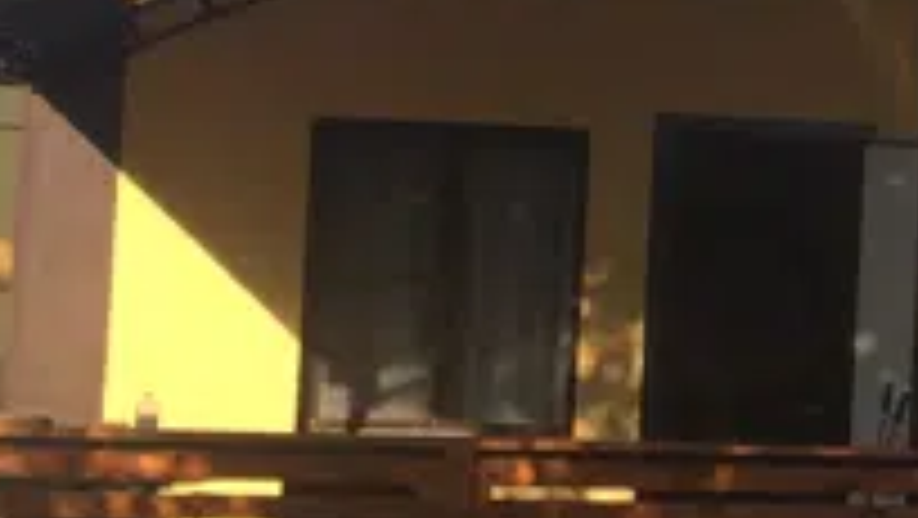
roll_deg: -0.1
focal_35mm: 132
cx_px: 1771
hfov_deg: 14.0
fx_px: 3215
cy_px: 167
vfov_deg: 9.2
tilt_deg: +3.9
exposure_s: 1/1208
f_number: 2.2
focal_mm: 4.15
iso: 32
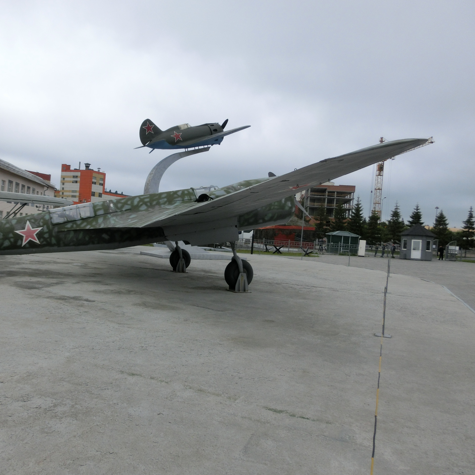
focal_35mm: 29
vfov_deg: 55.6
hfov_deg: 54.4
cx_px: 154
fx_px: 450
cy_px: 236
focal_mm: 4.24
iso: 80
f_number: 3
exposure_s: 1/640
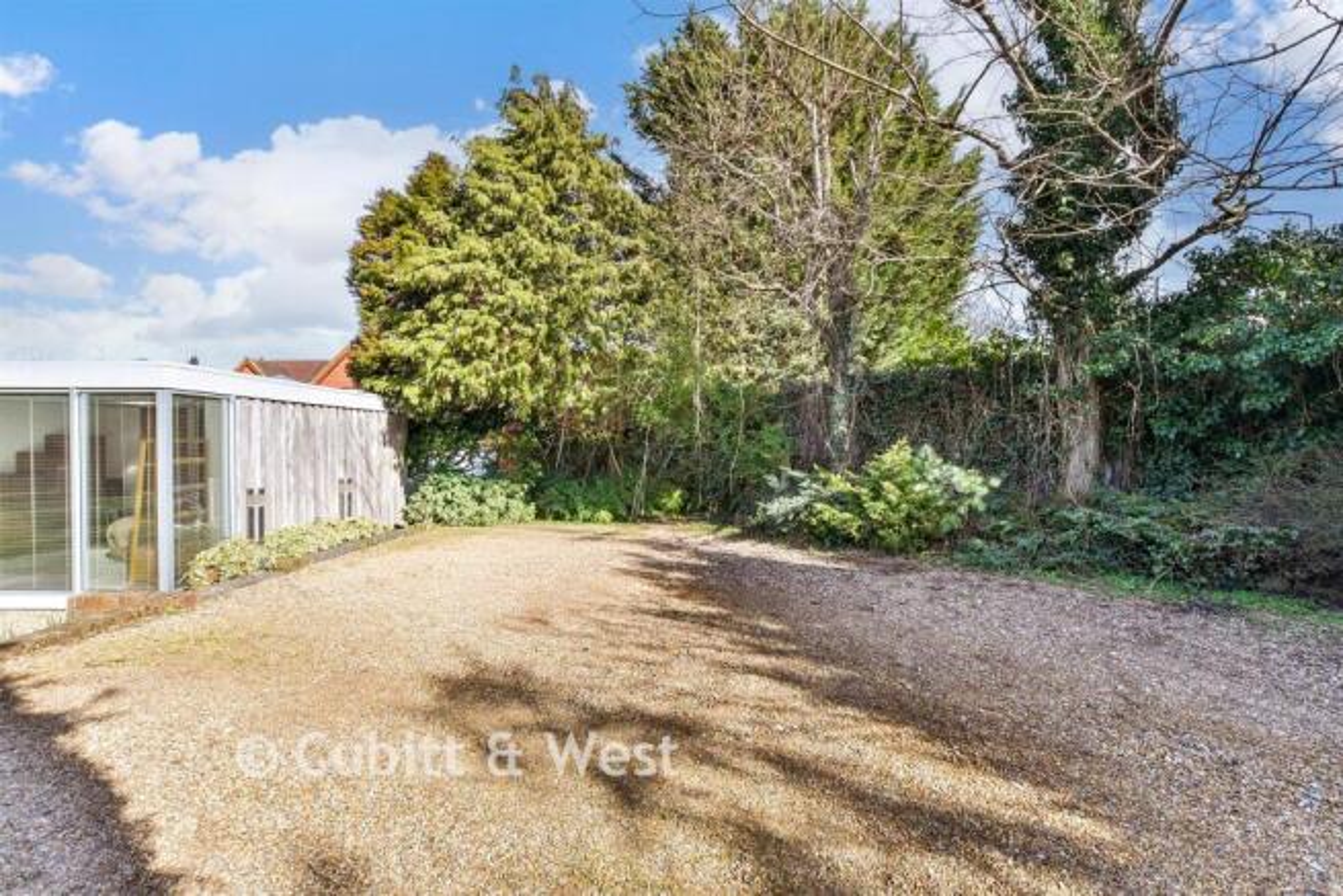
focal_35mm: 15
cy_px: 448
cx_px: 672
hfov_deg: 100.4
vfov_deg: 77.4
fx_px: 560
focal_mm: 10
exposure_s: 1/160
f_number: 8
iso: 160
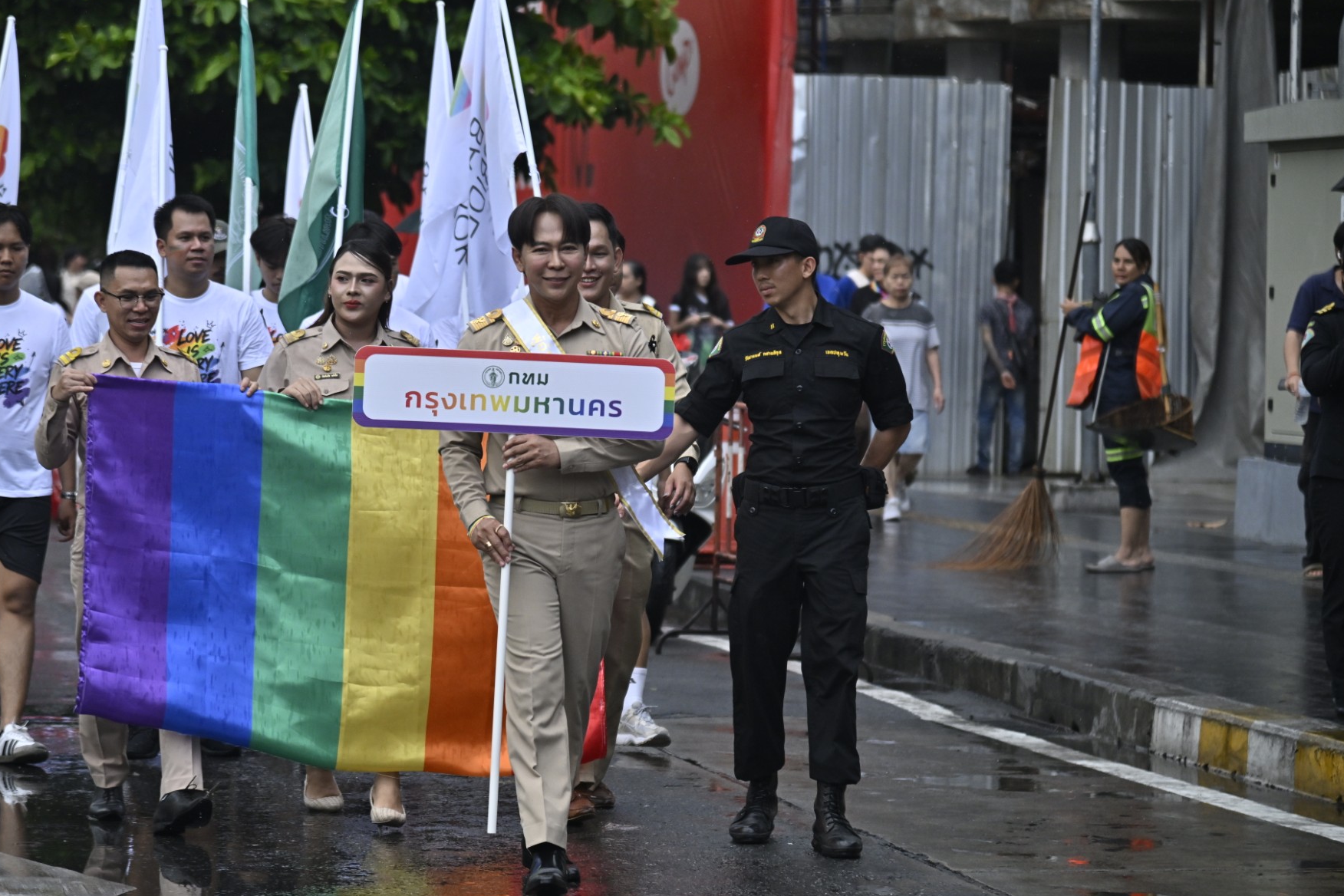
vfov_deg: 10.0
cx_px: 601
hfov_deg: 15.0
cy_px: 479
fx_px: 5114
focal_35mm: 137
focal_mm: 120
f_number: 4
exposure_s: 1/4000
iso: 800
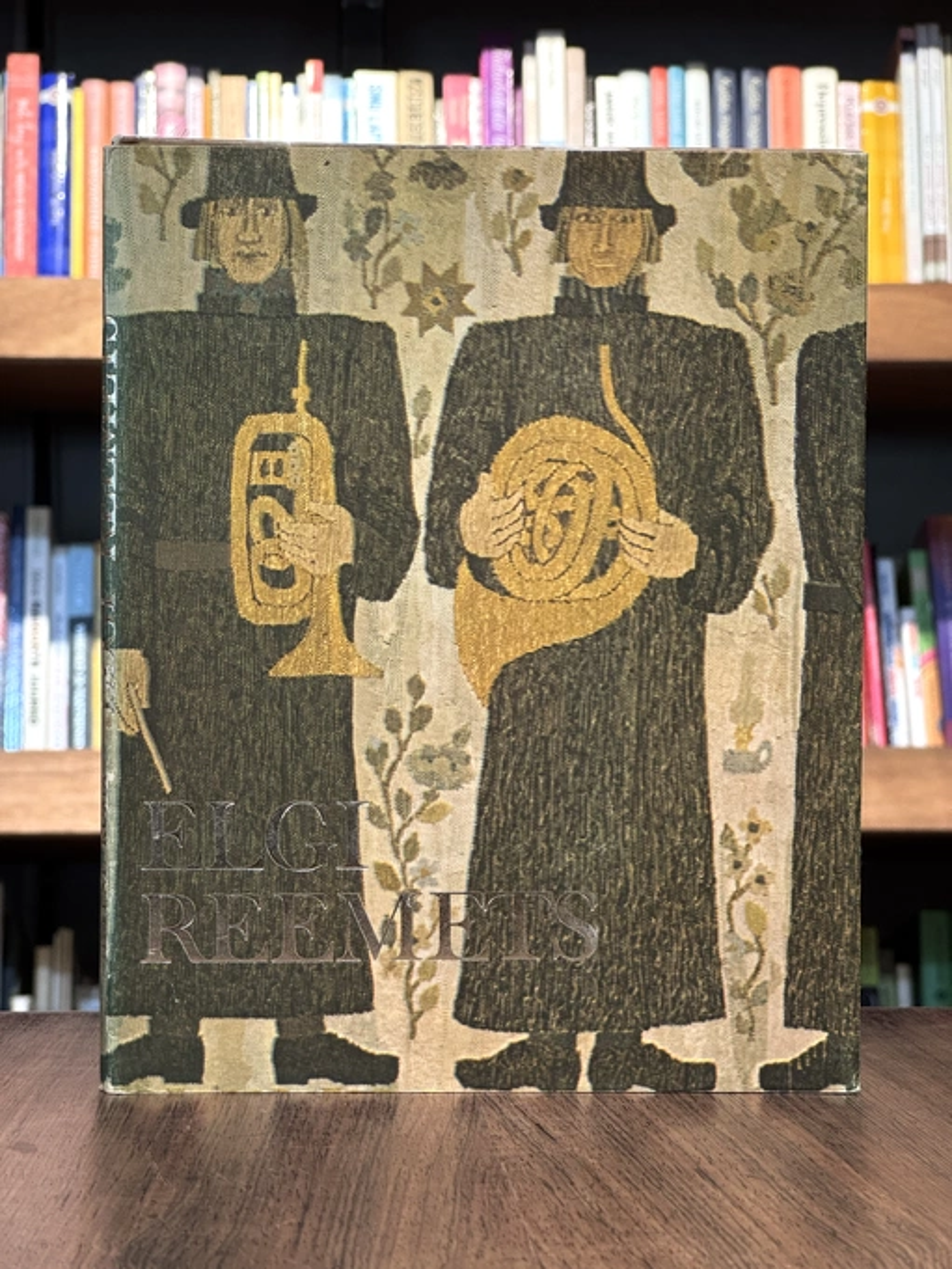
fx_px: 2823
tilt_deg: +0.0
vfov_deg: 25.3
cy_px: 634
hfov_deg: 19.1
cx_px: 476
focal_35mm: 77
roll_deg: -0.5
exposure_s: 1/82
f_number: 2.8
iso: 250
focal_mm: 9
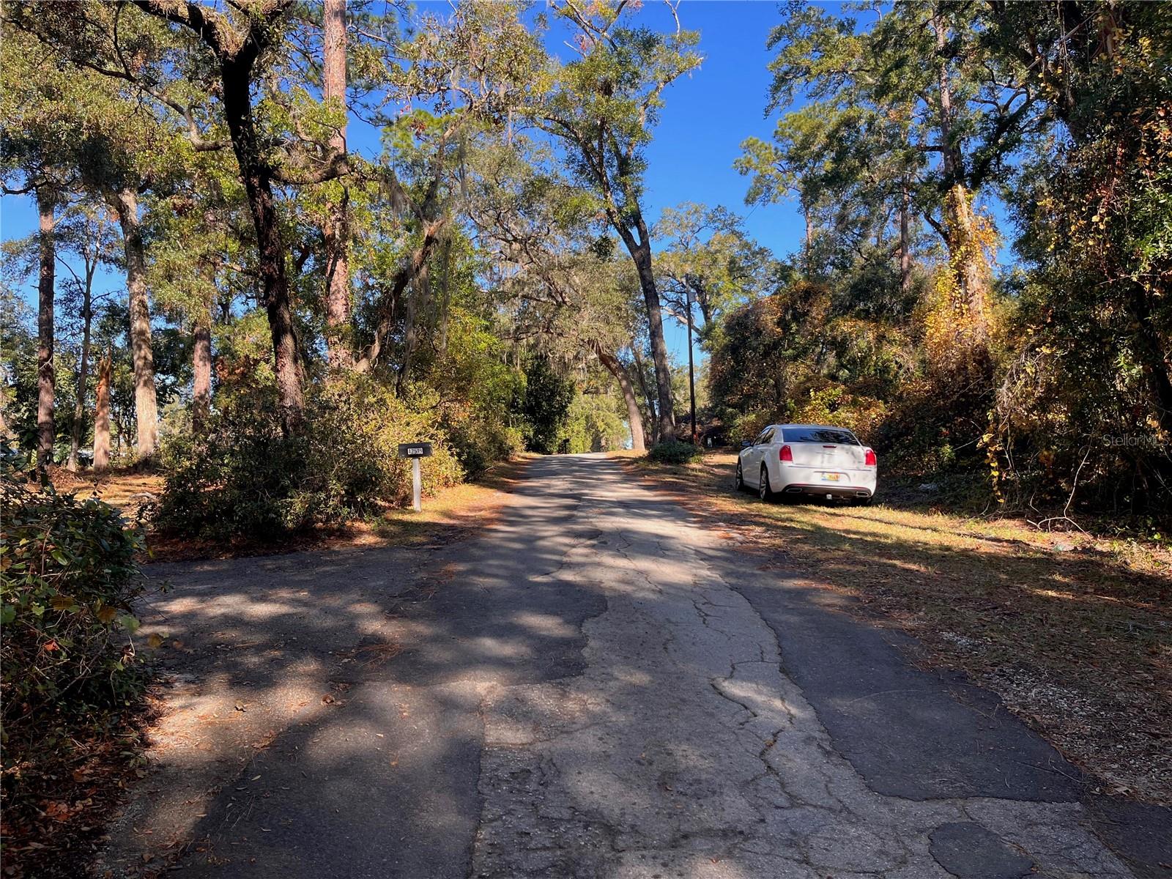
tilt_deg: +2.5
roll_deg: +0.6
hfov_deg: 67.3
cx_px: 586
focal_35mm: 26
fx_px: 880
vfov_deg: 53.1
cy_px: 440
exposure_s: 1/621
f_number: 1.6
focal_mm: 5.1
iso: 50
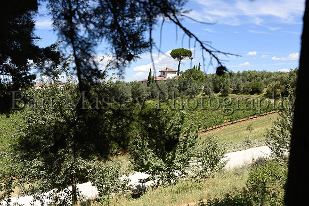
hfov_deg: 54.4
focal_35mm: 35
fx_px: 300
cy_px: 103
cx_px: 154
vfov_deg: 37.9
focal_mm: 35
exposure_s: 1/500
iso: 140
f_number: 6.3
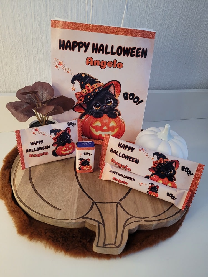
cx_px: 104
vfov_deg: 67.3
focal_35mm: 26
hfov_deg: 53.1
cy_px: 138
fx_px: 208
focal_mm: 5.4
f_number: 1.8
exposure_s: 1/100
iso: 320
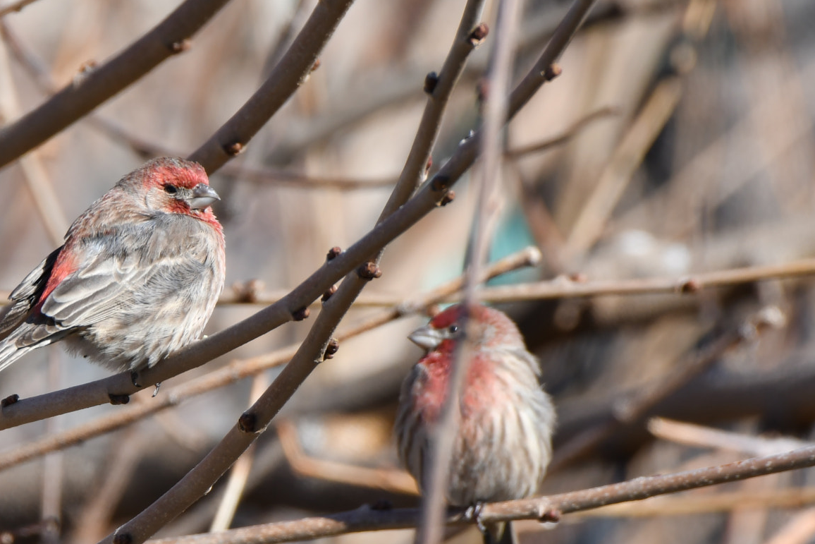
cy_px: 276
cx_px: 114
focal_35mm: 1594
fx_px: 36088
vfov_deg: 0.9
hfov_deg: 1.3
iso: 250
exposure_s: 1/400
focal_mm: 600
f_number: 10
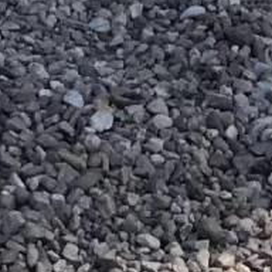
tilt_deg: -5.5
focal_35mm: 258
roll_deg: -1.0
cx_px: -27
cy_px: -744
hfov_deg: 6.8
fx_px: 2294
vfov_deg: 5.9
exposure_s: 1/997
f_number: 1.8
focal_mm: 3.99
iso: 20
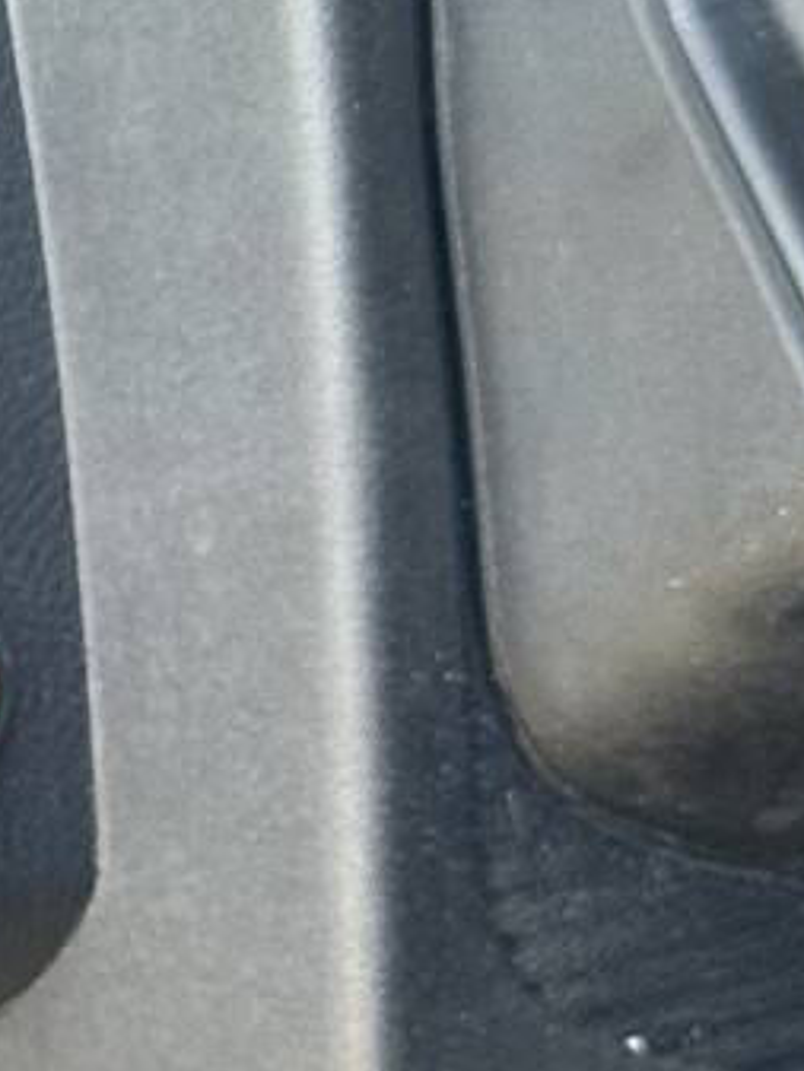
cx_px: -1014
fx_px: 5292
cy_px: 648
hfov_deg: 8.1
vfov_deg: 11.5
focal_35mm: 171
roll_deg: +0.3
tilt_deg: -15.6
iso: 64
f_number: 1.78
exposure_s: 1/121
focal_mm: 6.76
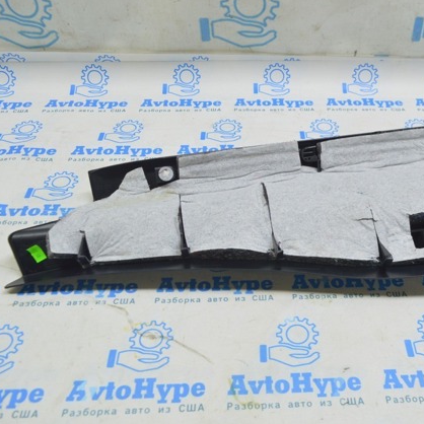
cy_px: 211
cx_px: 283
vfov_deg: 42.8
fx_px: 540
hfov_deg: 42.3
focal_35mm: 39
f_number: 5.6
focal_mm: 20
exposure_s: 1/20
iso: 400
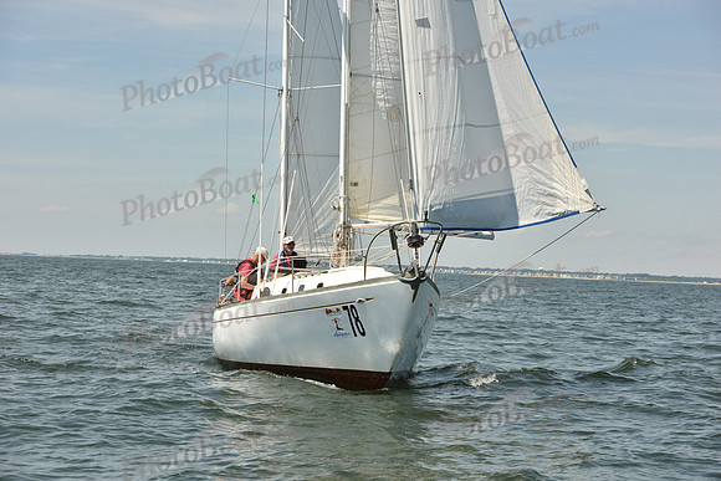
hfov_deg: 28.8
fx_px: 1402
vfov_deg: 19.5
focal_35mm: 70
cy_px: 240
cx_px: 360
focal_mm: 70
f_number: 8
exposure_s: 1/1600
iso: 320
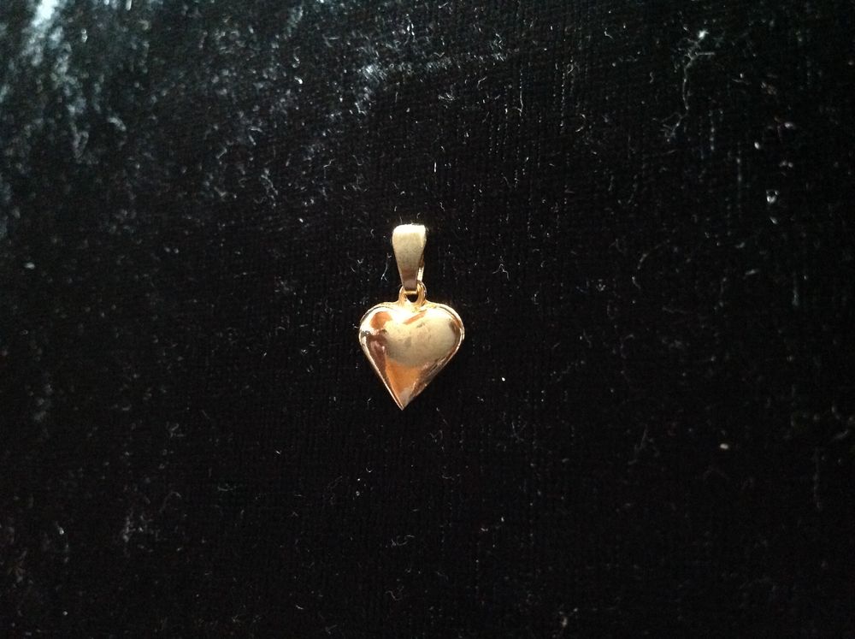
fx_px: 863
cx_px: 428
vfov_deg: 40.6
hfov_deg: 52.7
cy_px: 320
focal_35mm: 35
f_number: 2.4
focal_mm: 4.28
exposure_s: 1/15
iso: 800
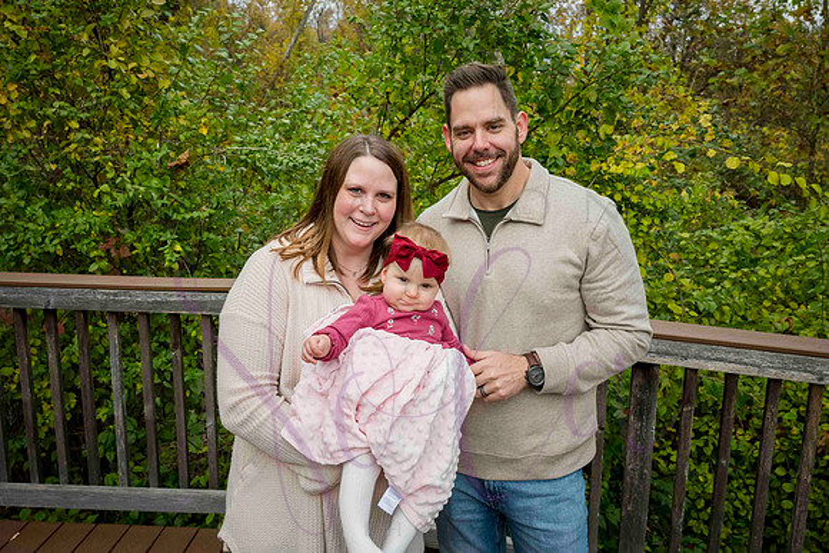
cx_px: 409
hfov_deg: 64.0
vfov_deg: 45.0
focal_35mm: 29
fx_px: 663
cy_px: 221
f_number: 5.6
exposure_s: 1/640
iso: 400
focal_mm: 24
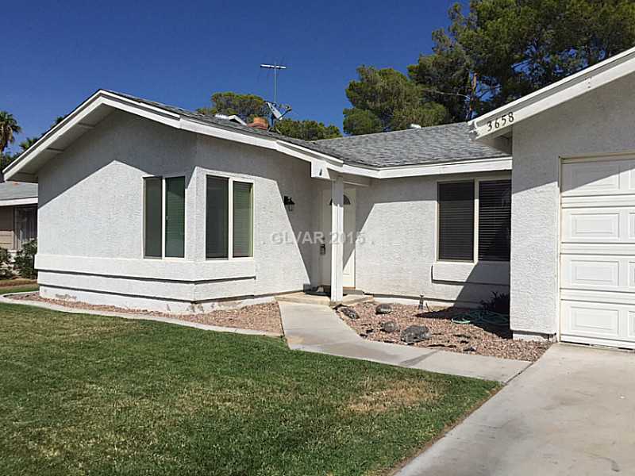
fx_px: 532
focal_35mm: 29
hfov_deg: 61.7
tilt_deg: -0.5
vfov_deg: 48.2
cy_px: 238
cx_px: 318
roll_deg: -0.4
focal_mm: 4.15
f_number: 2.2
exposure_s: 1/5650
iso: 32
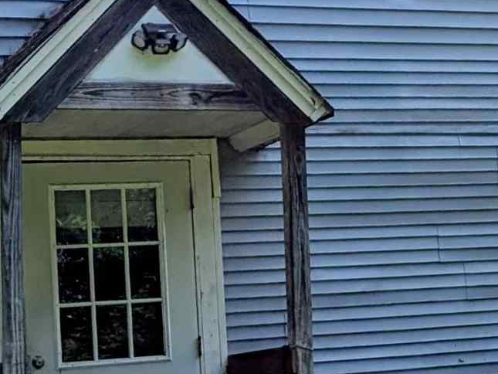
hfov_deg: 16.6
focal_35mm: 114
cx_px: 576
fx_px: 1640
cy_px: 115
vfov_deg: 13.0
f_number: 1.68
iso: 21
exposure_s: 1/1727
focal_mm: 6.9
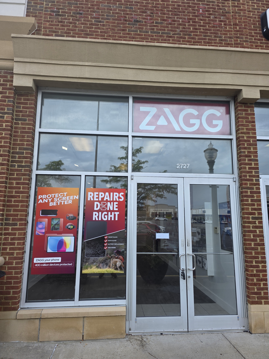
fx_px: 238
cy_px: 180
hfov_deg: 58.9
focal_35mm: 23
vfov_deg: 73.9
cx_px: 134
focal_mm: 6.3
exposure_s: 1/2111
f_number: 1.7
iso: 80
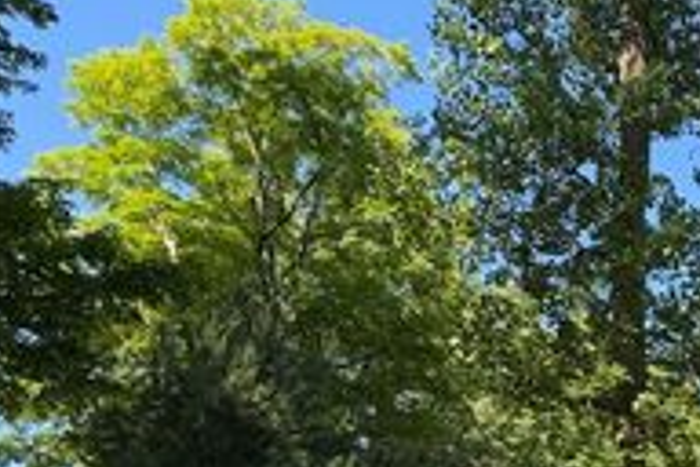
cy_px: 582
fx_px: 1264
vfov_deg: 19.5
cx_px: 809
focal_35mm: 65
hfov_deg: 27.7
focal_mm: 6.76
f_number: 1.78
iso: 80
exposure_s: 1/931
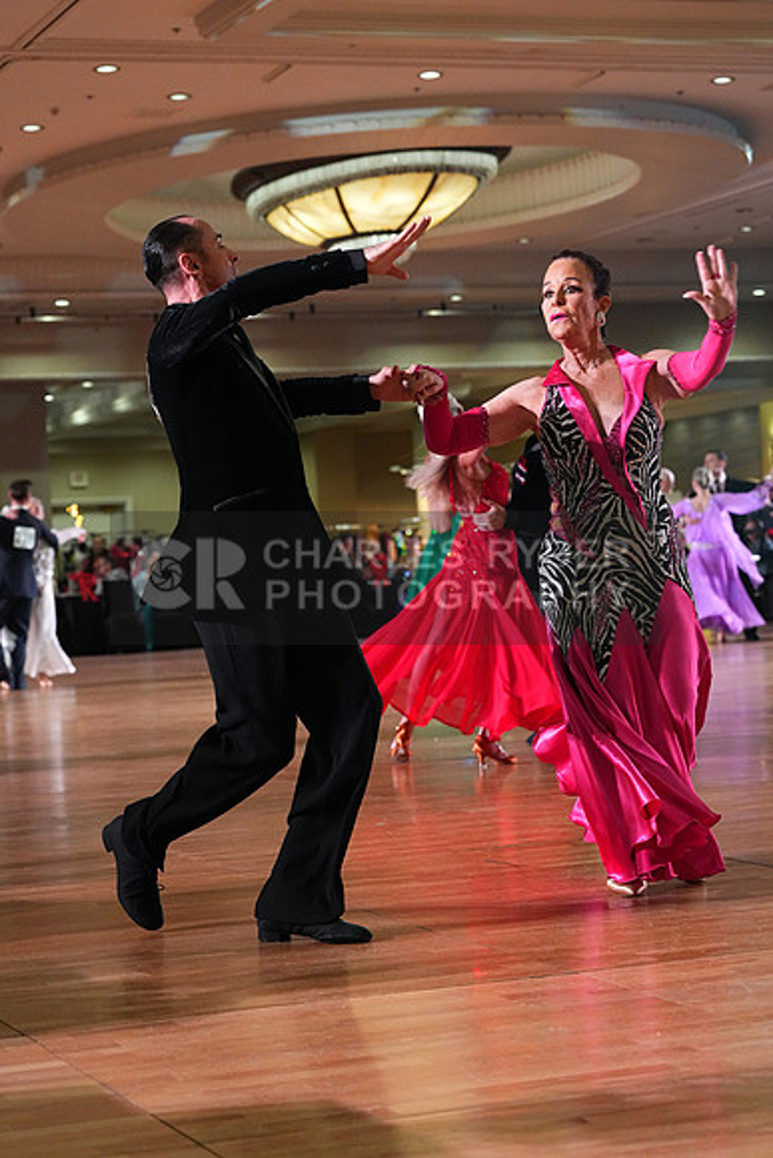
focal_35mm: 79
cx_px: 386
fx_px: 2543
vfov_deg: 25.7
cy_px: 579
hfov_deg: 17.3
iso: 6400
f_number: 5
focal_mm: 79
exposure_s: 1/400
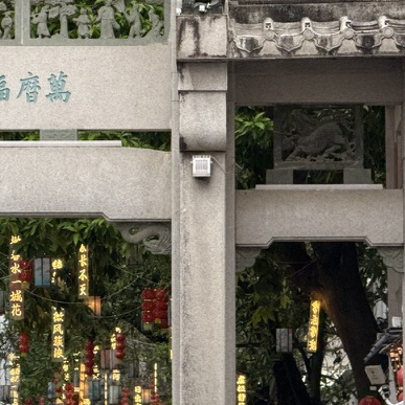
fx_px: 3720
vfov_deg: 6.2
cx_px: -69
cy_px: 175
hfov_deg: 6.2
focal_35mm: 281
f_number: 2.8
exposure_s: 1/121
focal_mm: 15.66
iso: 200
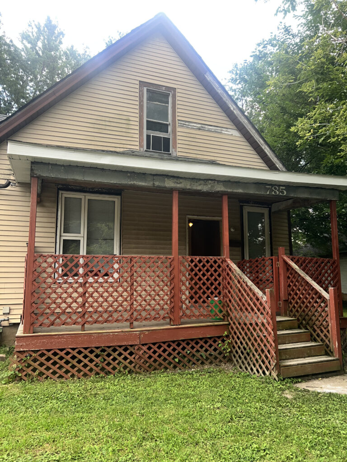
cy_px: 231
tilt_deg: +7.1
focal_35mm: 26
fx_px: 348
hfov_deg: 53.1
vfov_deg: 67.3
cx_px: 174
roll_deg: -0.2
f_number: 1.5
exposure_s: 1/247
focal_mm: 5.7
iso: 32
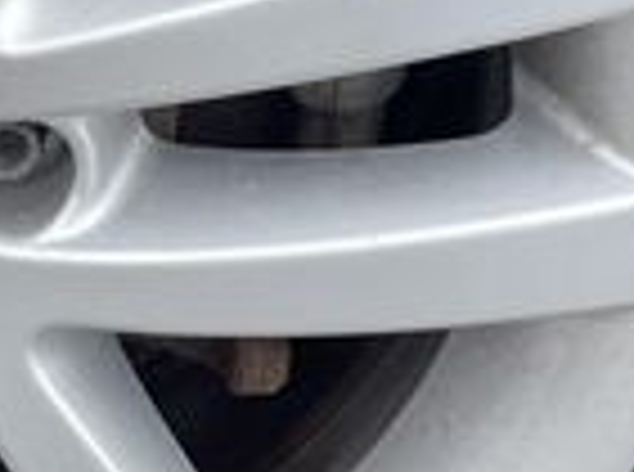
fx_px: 2704
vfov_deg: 9.9
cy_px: -9
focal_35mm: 148
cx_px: -234
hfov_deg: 12.9
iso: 32
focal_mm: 4.2
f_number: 1.6
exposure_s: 1/807
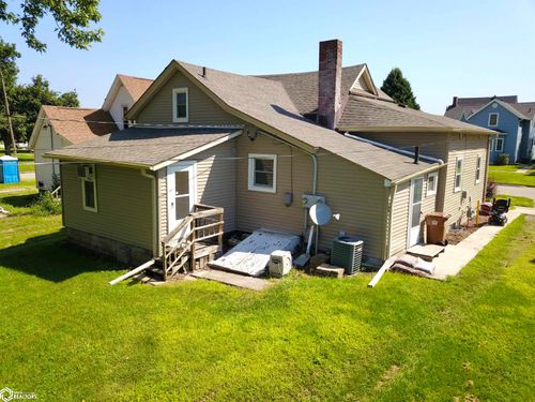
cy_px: 201
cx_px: 268
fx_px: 402
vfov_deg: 53.1
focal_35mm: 26
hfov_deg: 67.3
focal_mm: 4.7
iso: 100
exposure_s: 1/885
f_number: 2.2
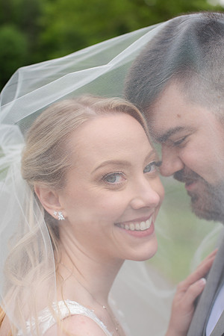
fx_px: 467
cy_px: 168
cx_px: 112
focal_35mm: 50
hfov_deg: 27.0
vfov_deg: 39.6
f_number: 3.5
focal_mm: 50
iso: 100
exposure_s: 1/400
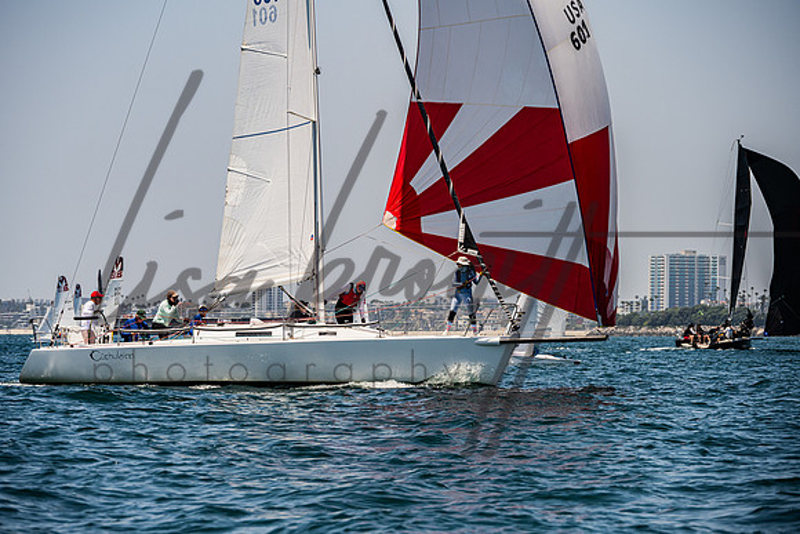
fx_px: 4807
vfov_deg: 6.4
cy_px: 277
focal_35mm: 216
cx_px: 375
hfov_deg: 9.5
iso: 400
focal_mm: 200
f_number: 8
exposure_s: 1/2000
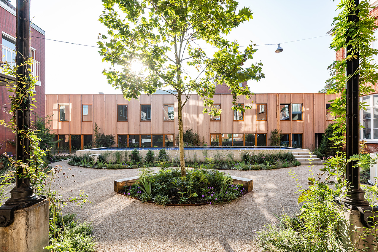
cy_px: 126
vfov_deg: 73.8
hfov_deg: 96.7
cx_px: 189
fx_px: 168
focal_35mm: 16
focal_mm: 16
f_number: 13
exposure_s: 1/125
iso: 320
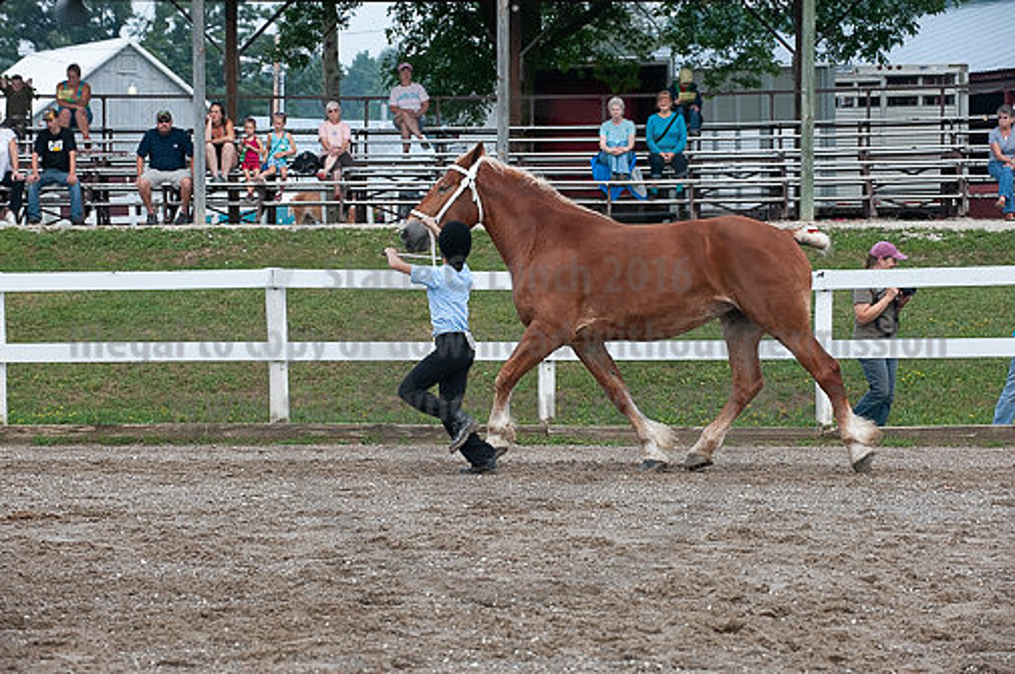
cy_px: 337
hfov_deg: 15.2
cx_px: 508
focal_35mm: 135
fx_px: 3802
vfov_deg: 10.1
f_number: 5.6
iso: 800
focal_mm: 135
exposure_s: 1/1000
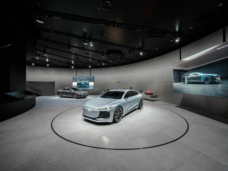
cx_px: 114
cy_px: 86
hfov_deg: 106.2
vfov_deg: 89.9
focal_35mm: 13
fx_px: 86
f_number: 18
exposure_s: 1/1.67
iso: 100
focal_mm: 17
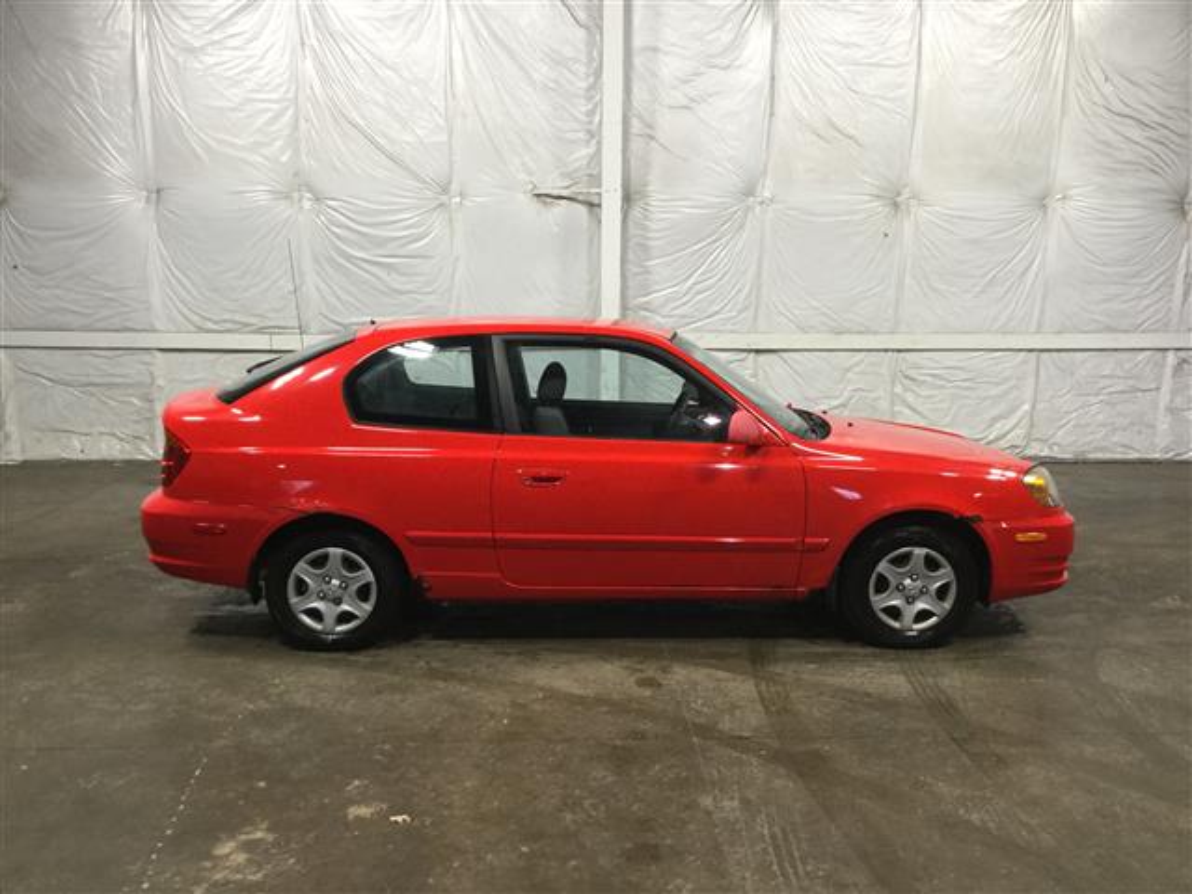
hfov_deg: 58.4
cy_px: 447
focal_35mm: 31
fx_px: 1067
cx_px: 596
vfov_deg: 45.4
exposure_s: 1/30
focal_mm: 3.3
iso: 80
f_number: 2.4
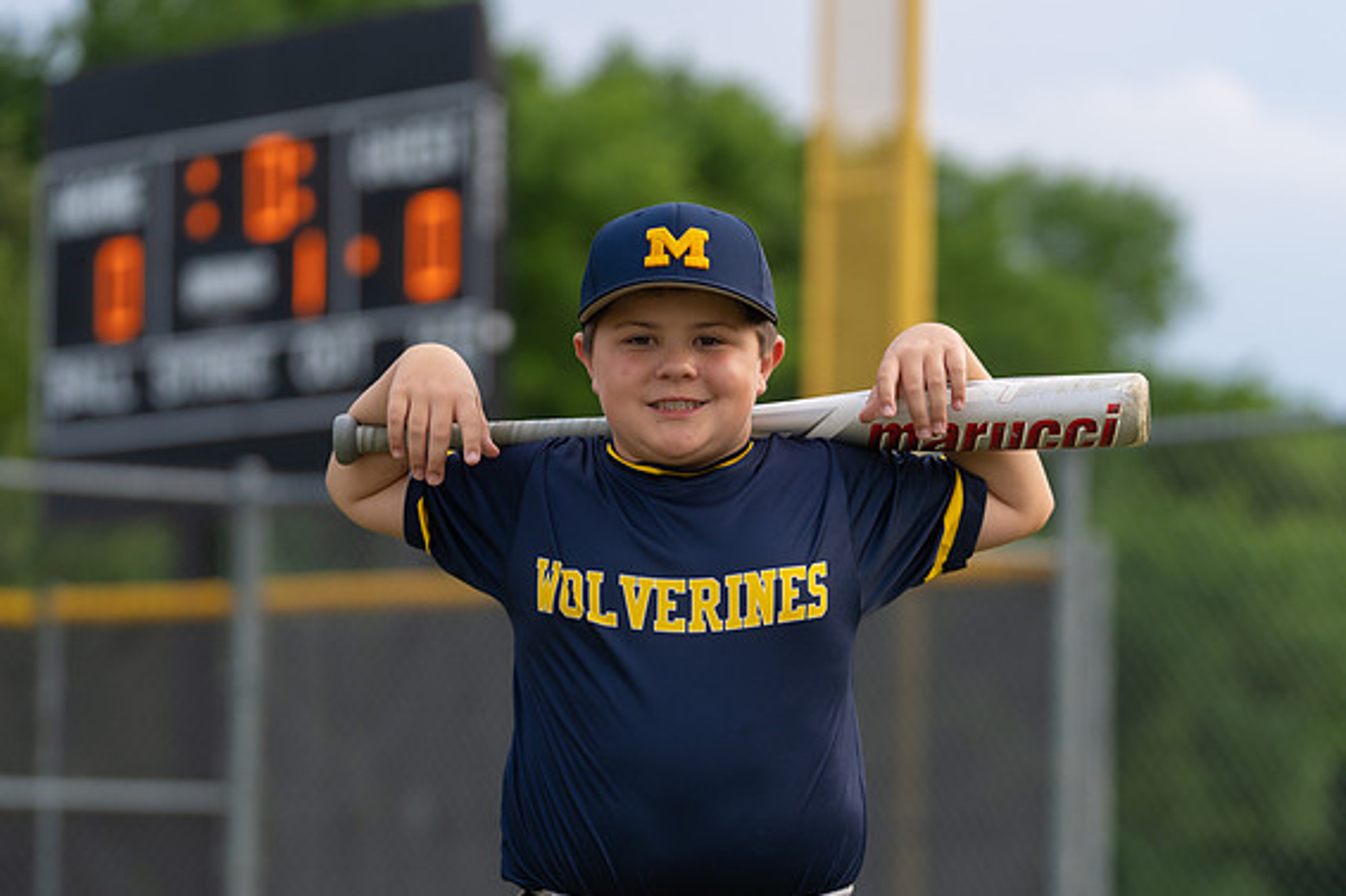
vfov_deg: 8.9
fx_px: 5756
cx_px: 684
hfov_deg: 13.3
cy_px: 558
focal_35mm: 154
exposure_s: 1/320
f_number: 2.8
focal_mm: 111
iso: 160
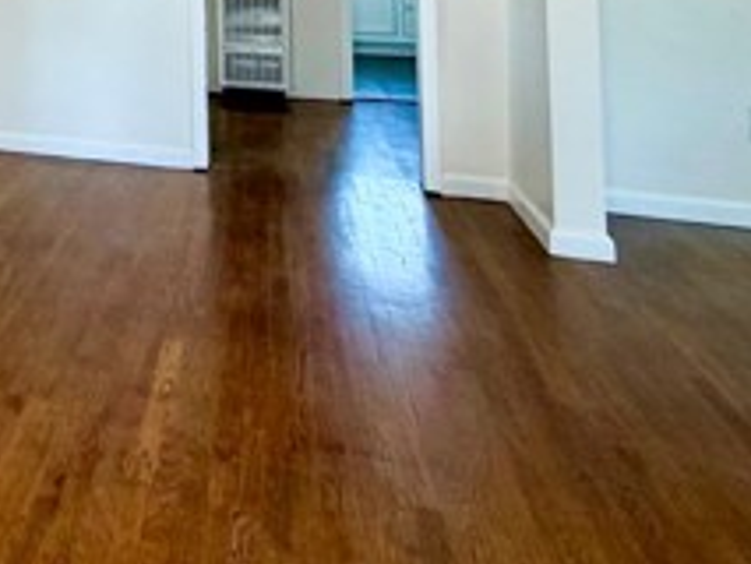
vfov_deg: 29.6
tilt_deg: +2.1
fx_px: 912
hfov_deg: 35.5
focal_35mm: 42
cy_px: -109
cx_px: -145
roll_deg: +2.9
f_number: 2.2
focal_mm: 2.22
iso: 200
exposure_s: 1/120
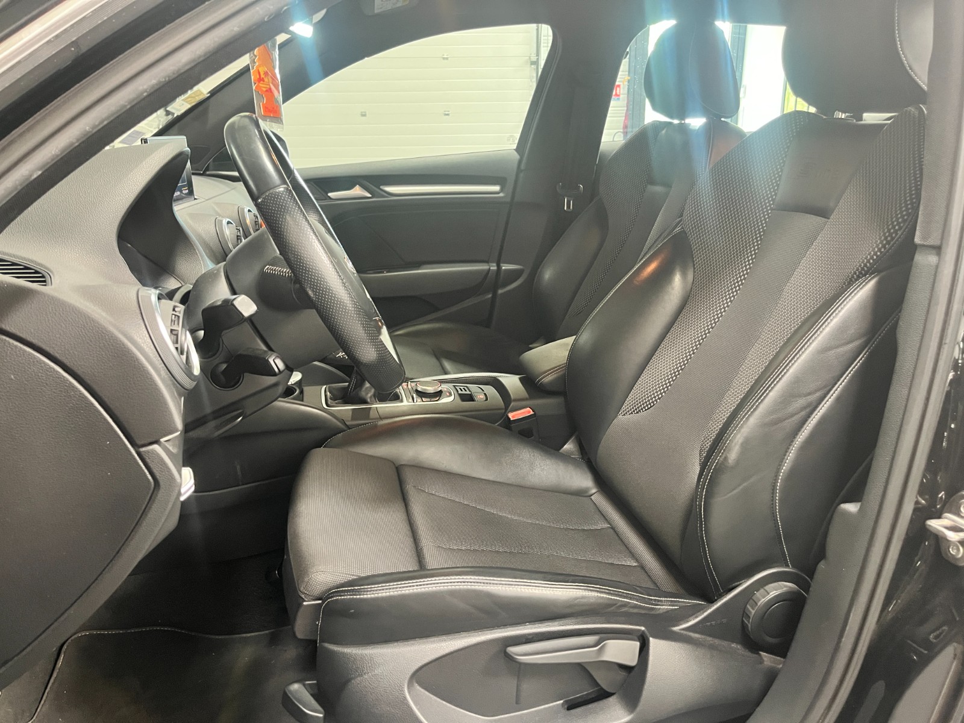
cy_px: 362
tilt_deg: -18.7
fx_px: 724
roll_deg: +1.1
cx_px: 482
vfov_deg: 53.1
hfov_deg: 67.3
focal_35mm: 26
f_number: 1.6
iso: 400
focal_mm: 5.1
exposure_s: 1/33
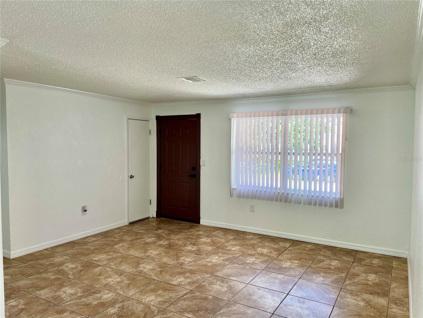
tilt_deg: -3.7
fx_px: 318
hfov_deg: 67.3
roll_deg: -0.2
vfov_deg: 53.1
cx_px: 212
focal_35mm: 26
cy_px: 159
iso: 64
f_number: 1.6
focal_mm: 4.2
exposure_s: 1/120
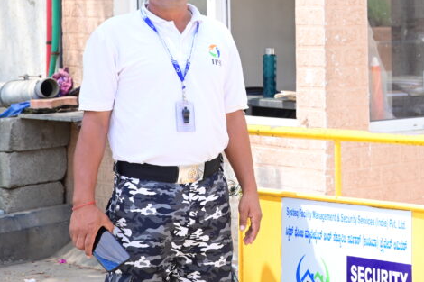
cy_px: 0
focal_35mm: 75
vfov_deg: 17.7
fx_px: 884
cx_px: 415
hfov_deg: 25.7
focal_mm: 34.5
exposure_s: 1/160
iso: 250
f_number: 7.1
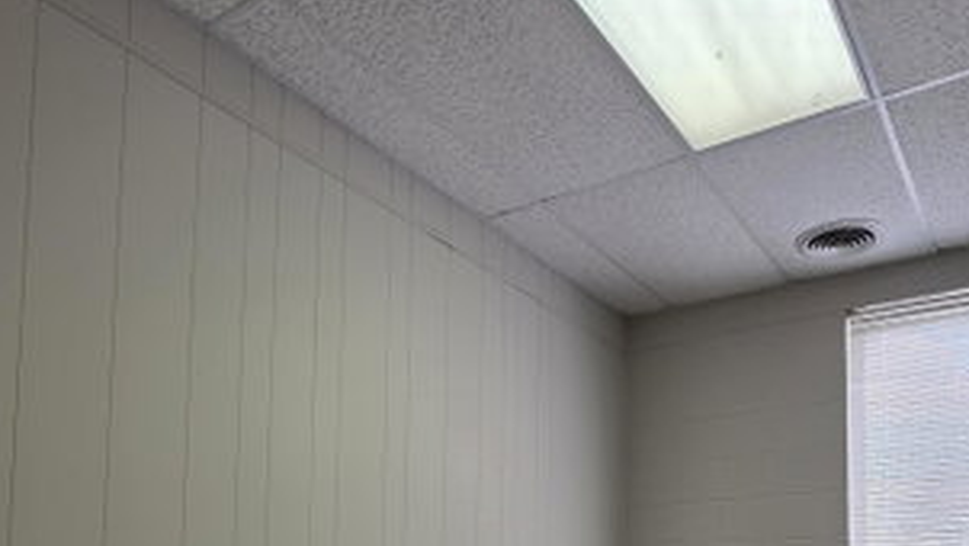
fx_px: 771
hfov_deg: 63.7
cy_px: 581
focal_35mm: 30
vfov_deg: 34.4
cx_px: 579
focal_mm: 2.2
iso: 40
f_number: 1.9
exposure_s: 1/120
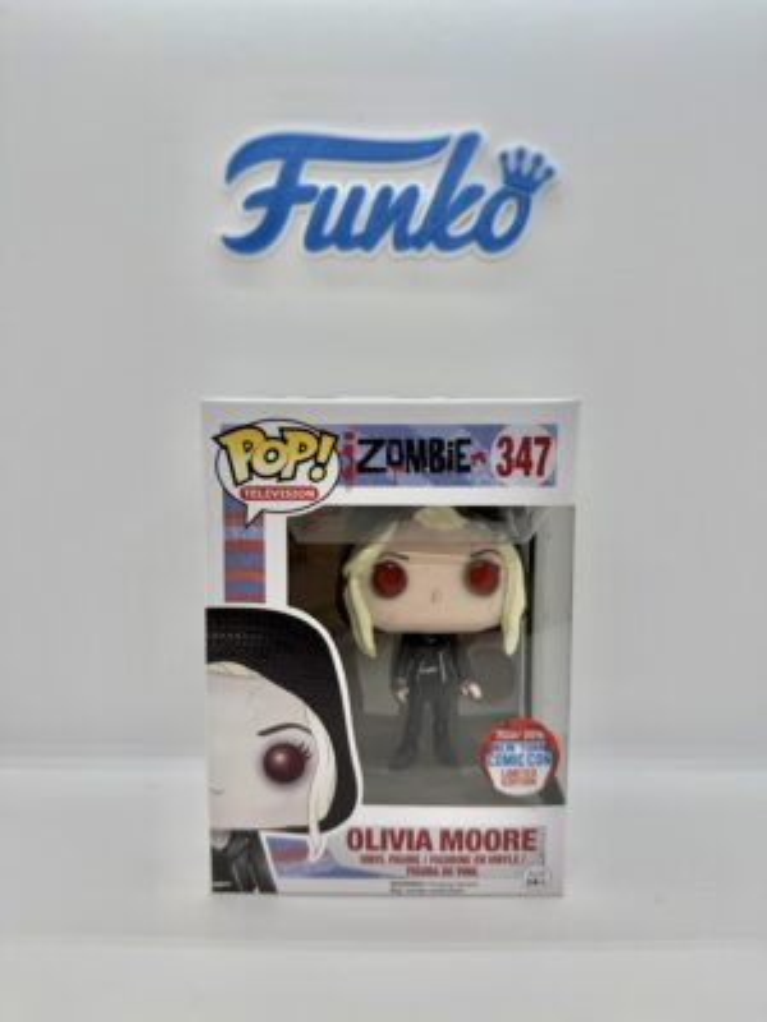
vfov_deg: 71.6
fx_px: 709
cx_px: 384
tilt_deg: -5.2
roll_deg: +0.4
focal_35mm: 24
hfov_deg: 56.8
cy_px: 511
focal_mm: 6.76
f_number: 1.78
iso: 80
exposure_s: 1/323
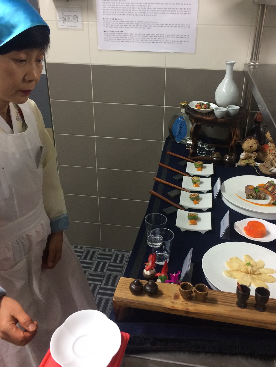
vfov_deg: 55.3
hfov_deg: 42.9
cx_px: 147
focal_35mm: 33
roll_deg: -0.1
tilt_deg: -28.3
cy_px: 184
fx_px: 351
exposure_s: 1/30
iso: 125
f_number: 2.2
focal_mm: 4.15
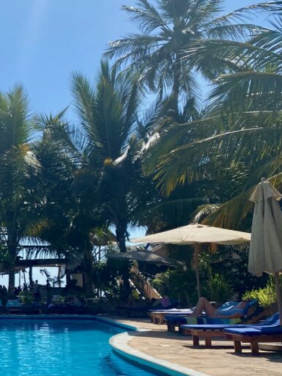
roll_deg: +0.6
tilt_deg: +7.7
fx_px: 543
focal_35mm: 50
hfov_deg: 25.8
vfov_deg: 38.1
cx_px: -64
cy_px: 212
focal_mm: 4.25
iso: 32
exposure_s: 1/3497
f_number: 1.8
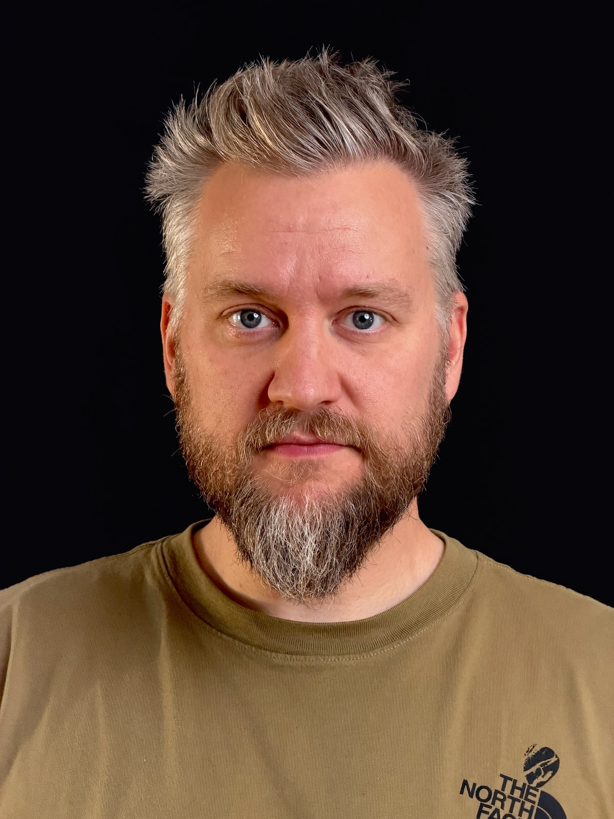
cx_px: 307
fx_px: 2365
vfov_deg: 19.6
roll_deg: -2.3
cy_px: 410
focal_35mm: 100
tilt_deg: +1.1
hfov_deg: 14.8
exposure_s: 1/89
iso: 500
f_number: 2.8
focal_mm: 16.89
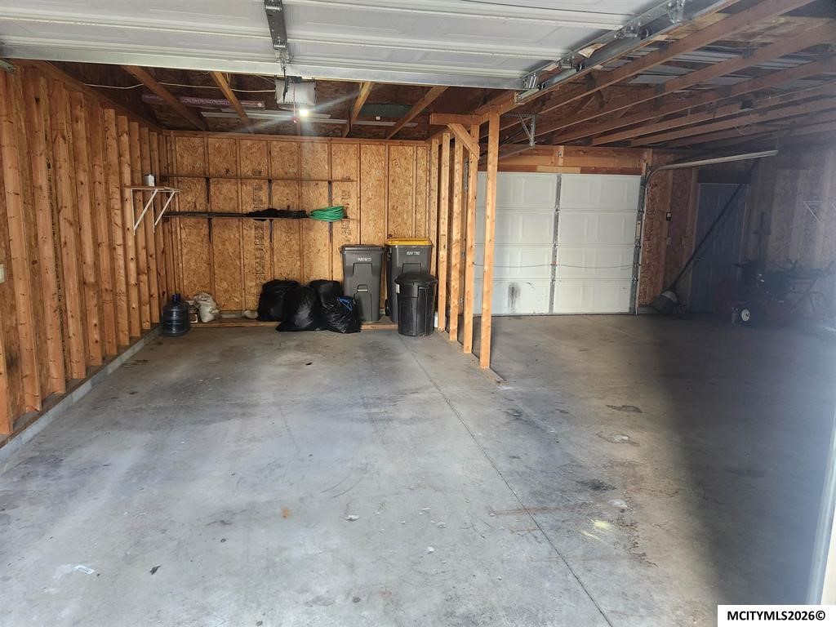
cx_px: 418
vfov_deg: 58.9
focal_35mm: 23
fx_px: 555
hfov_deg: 73.9
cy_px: 314
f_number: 1.8
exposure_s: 1/120
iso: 400
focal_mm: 5.4
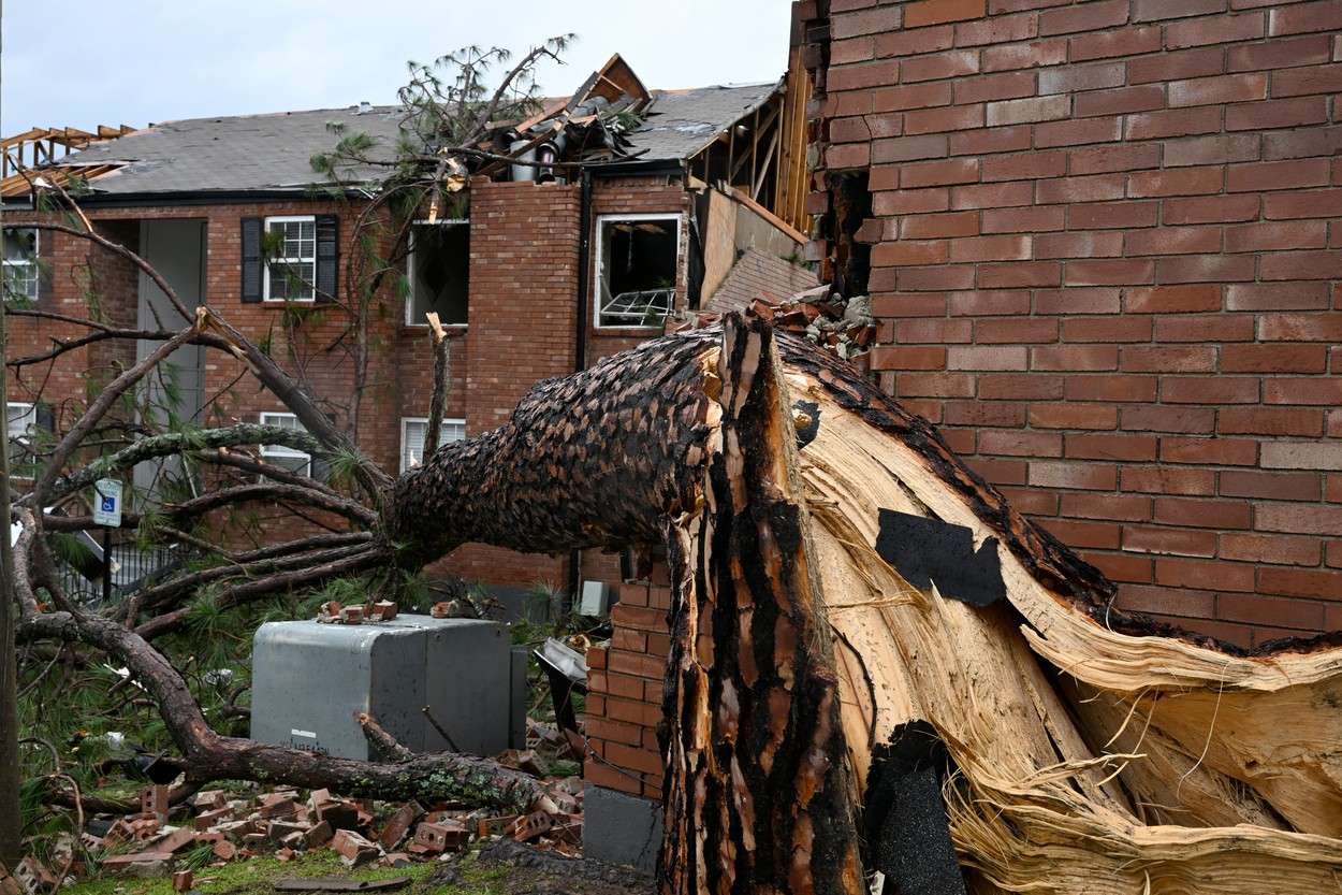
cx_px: 671
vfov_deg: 36.9
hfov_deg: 53.1
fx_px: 1342
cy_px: 448
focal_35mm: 36
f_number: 8
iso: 400
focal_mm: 36
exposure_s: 1/125
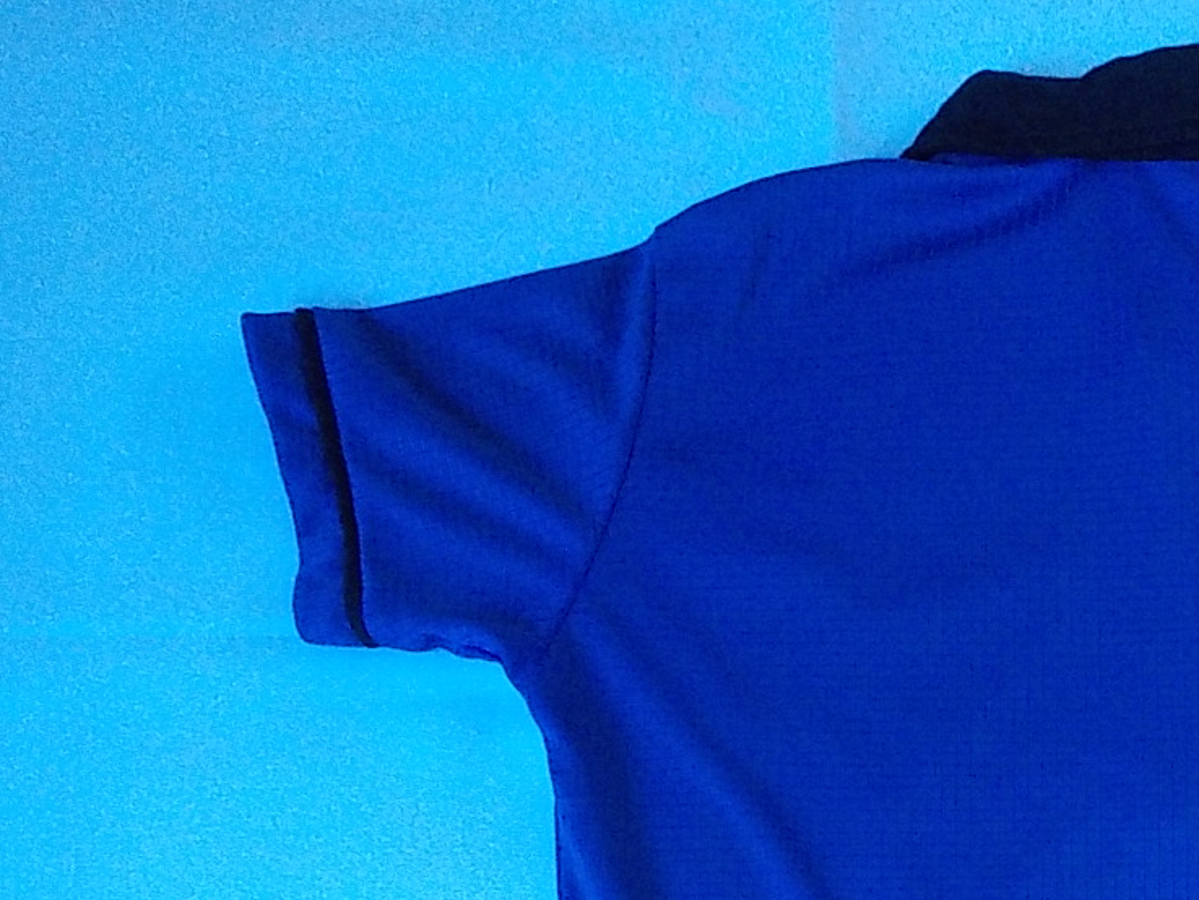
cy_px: 967
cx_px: 1236
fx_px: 2252
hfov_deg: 27.8
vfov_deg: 21.5
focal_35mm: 65
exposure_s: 1/30
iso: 400
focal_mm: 4.1
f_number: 3.3
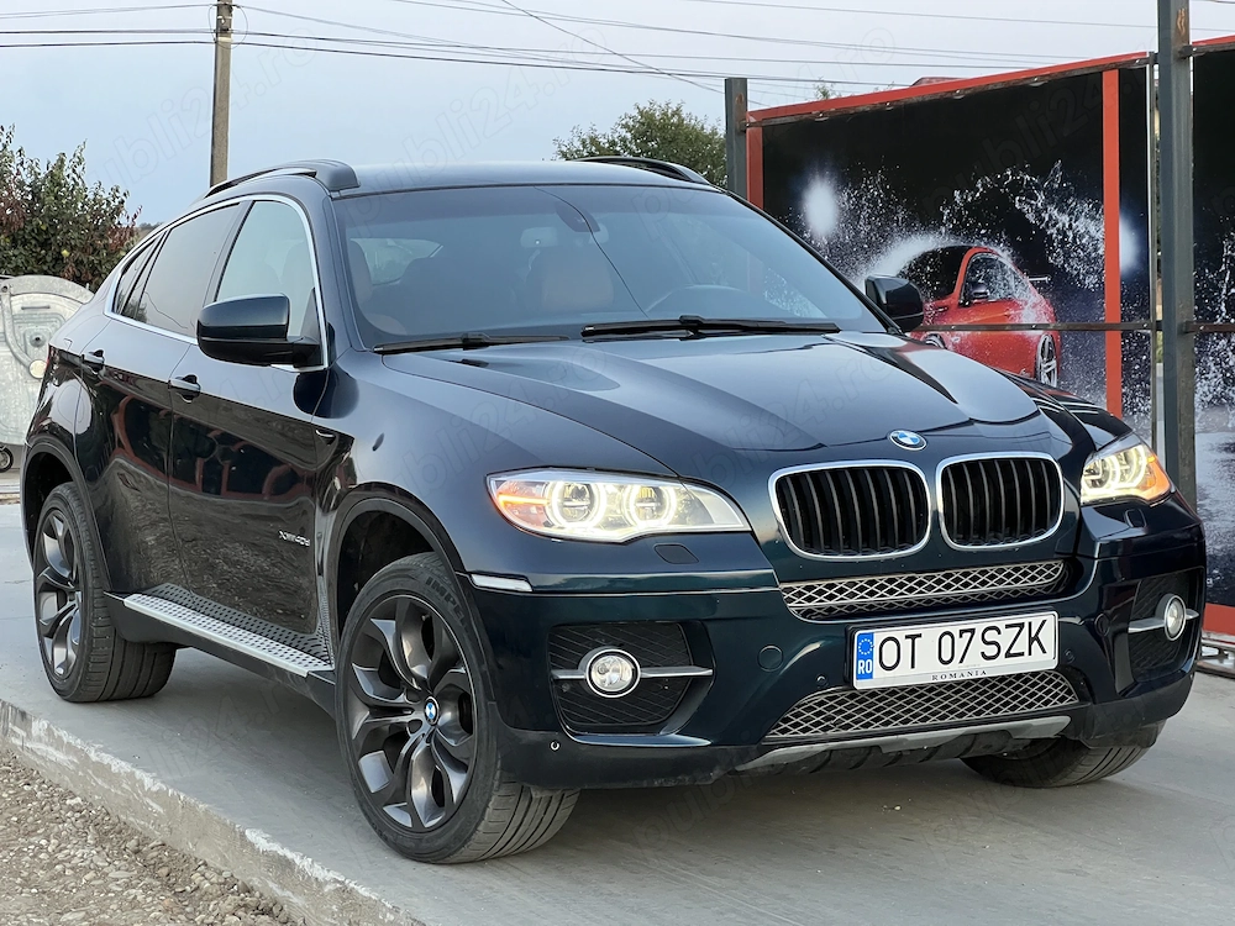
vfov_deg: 19.1
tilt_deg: -3.2
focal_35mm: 77
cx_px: 618
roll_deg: +1.0
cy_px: 463
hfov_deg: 25.3
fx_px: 2747
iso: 320
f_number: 2.8
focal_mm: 9
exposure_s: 1/47
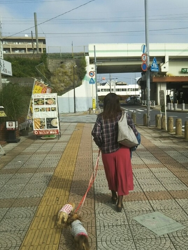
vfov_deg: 45.5
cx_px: 123
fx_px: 297
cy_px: 150
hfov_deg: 34.9
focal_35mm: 41
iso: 25
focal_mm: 4
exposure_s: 1/1118
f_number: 2.2
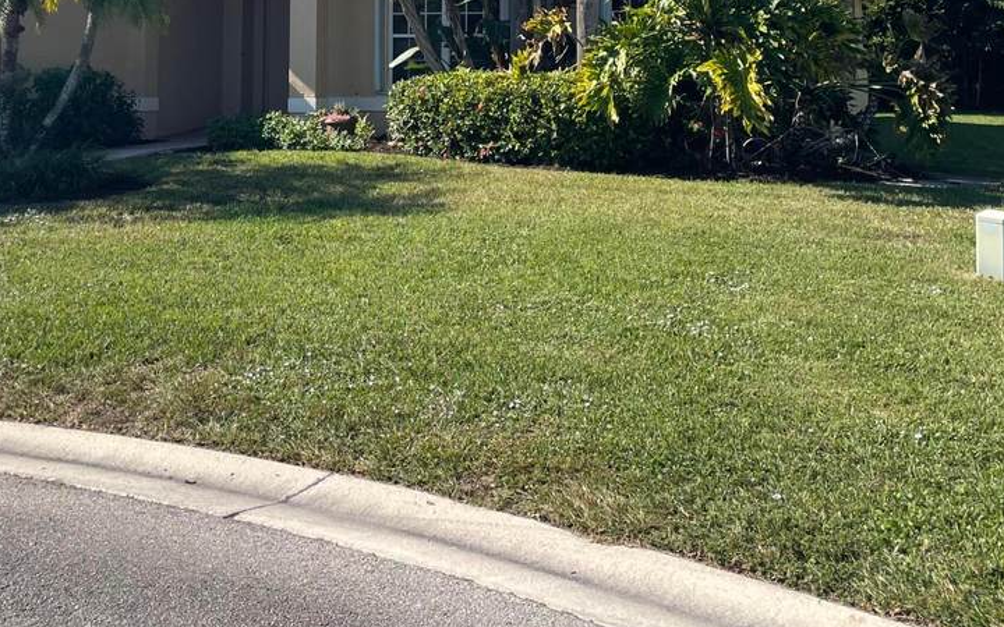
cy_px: -7
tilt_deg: +4.7
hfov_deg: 41.0
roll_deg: -0.8
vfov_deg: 25.0
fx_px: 1341
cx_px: 438
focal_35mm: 49
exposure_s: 1/2817
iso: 32
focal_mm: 4.2
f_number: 1.6
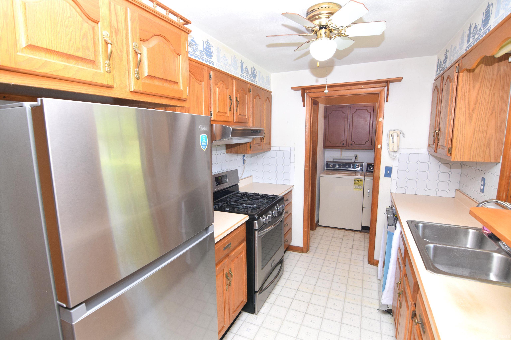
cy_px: 170
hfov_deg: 95.0
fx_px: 234
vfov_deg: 72.1
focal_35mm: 16
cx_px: 256
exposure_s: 1/100
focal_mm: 11
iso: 800
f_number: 5.6
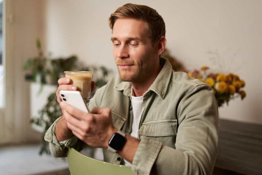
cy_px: 88
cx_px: 131
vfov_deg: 27.0
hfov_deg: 39.6
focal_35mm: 50
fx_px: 364
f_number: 2
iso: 250
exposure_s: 1/200
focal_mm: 50
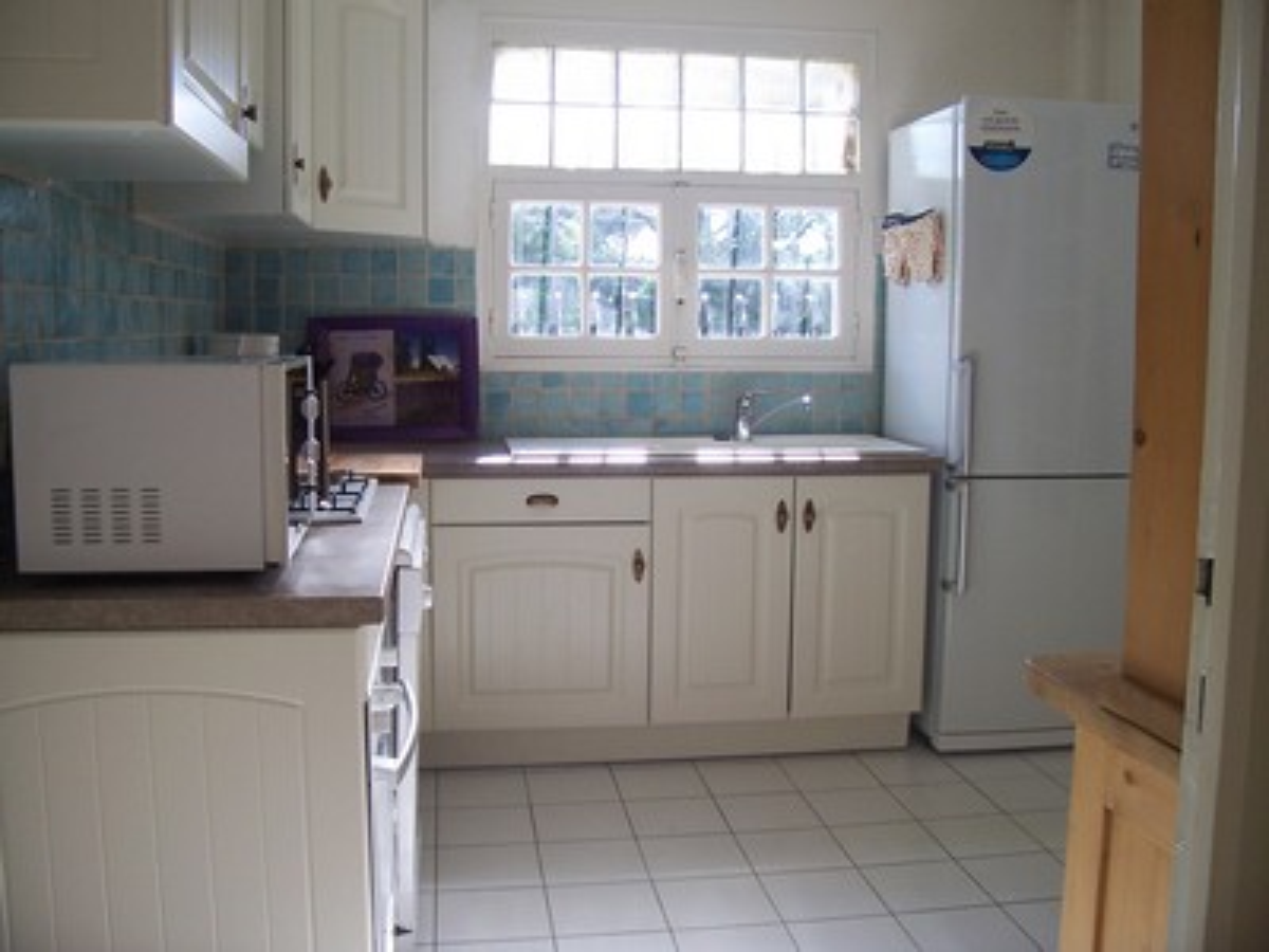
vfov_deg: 41.8
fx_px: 1246
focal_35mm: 34
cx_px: 634
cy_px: 476
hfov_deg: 54.0
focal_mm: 5.6
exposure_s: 1/180
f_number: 2.7
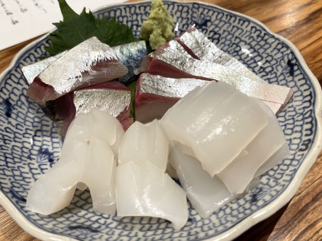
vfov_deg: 44.1
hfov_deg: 56.8
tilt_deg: -48.9
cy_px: 112
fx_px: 298
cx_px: 159
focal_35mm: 32
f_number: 1.6
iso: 100
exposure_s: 1/121
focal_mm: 5.1
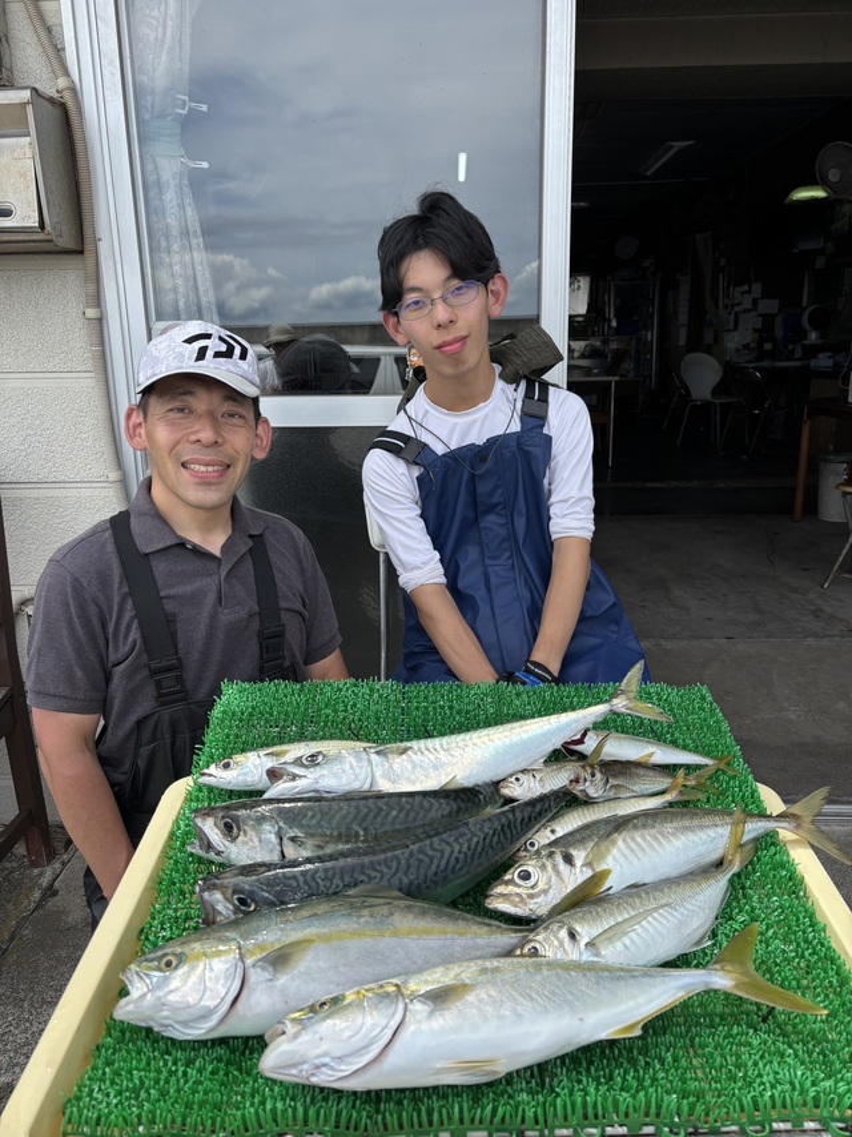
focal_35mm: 26
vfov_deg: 67.3
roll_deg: +0.7
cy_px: 568
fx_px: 854
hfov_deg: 53.0
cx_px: 426
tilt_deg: -15.1
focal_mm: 5.96
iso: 50
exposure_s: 1/1721
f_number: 1.6
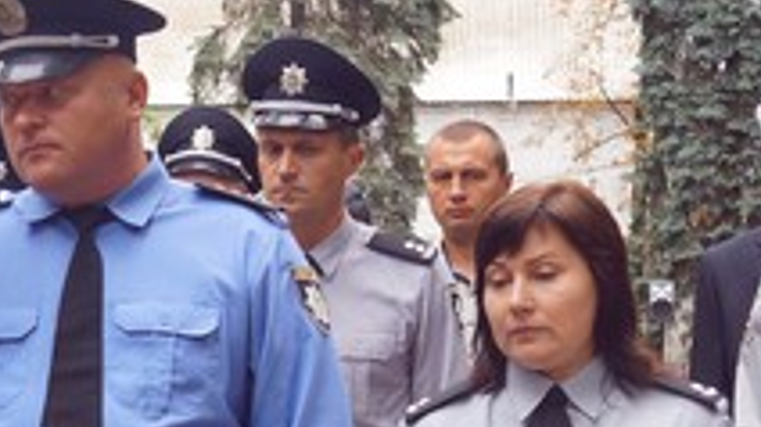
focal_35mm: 114
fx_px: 2299
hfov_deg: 18.7
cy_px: 540
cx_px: 183
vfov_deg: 10.4
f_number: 4
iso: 125
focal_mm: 22
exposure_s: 1/160
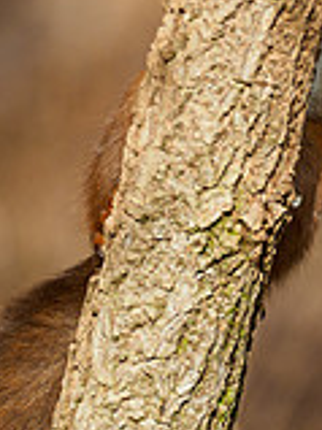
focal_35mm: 2263
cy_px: 138
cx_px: 525
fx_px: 28105
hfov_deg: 0.7
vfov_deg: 0.9
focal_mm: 300
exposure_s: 1/640
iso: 200
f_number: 4
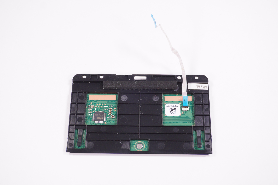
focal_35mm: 57
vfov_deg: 23.7
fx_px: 440
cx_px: 139
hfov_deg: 35.1
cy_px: 92
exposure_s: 1/125
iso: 320
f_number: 6.3
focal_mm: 38
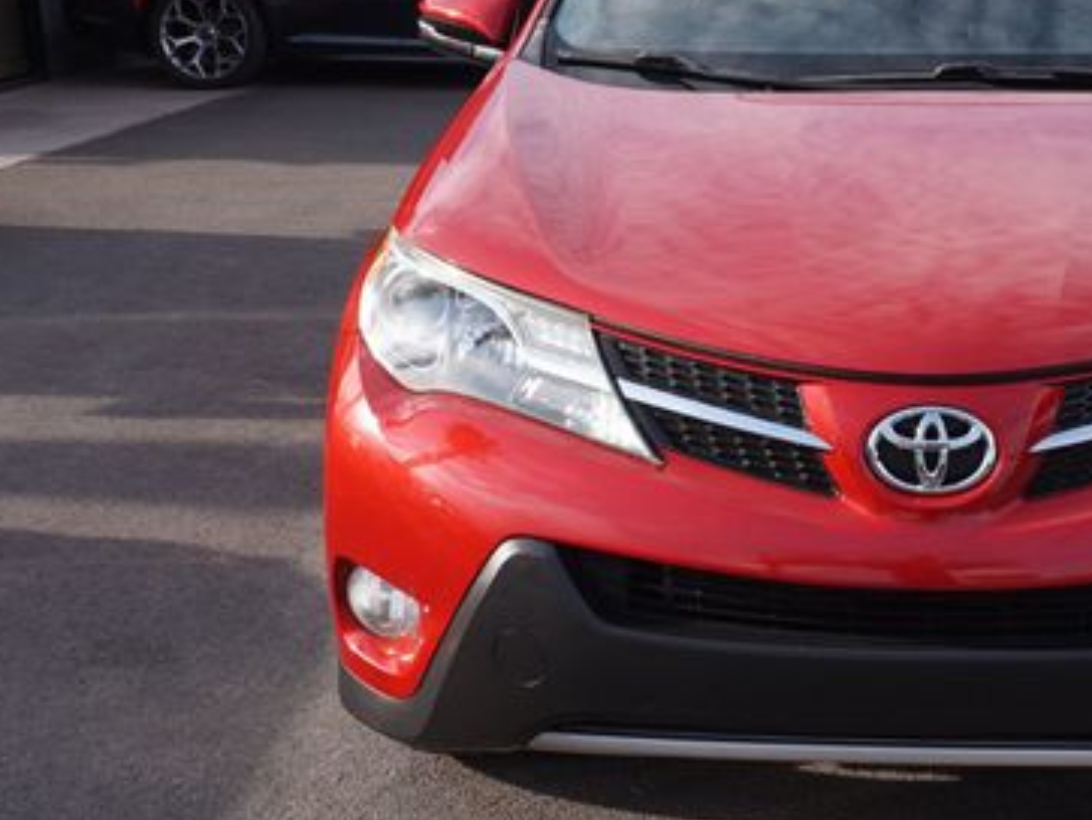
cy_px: 314
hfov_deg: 33.4
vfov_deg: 26.1
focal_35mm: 56
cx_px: 872
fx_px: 1768
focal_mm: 22
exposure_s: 1/125
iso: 100
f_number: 7.1
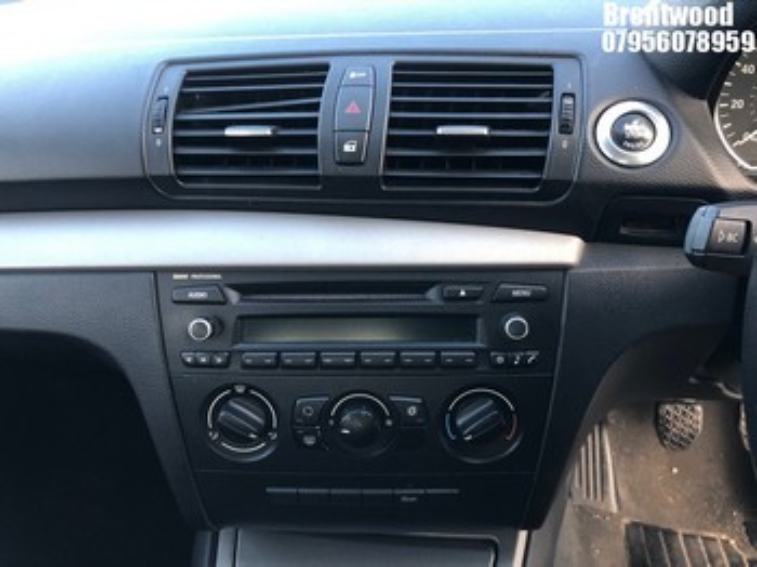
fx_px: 612
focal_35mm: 28
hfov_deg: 63.5
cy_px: 284
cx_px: 378
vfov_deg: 49.7
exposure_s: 1/30
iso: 25
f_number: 1.8
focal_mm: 4
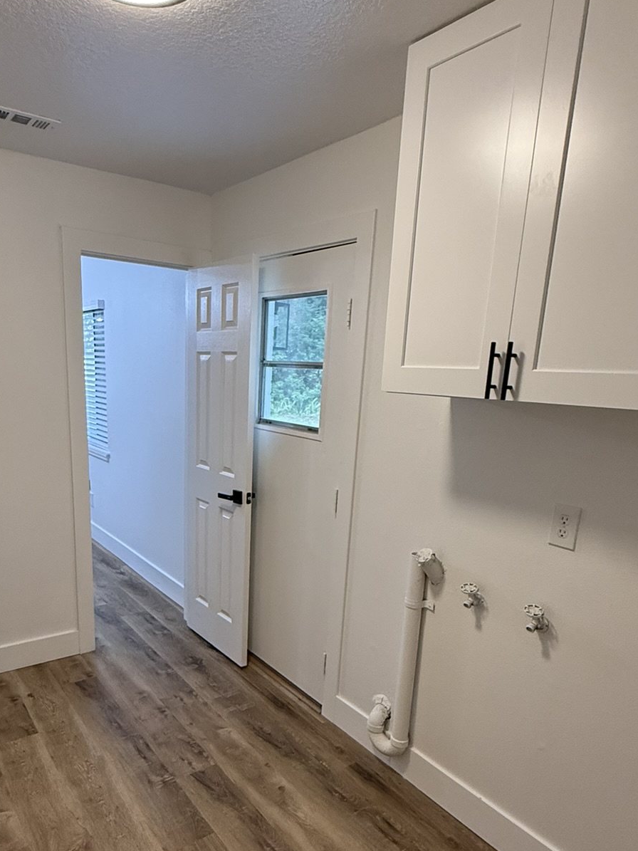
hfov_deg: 56.6
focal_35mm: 24
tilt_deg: -13.6
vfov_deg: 70.8
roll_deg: -4.9
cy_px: 515
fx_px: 590
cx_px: 276
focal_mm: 2.22
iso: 250
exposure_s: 1/120
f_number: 2.2
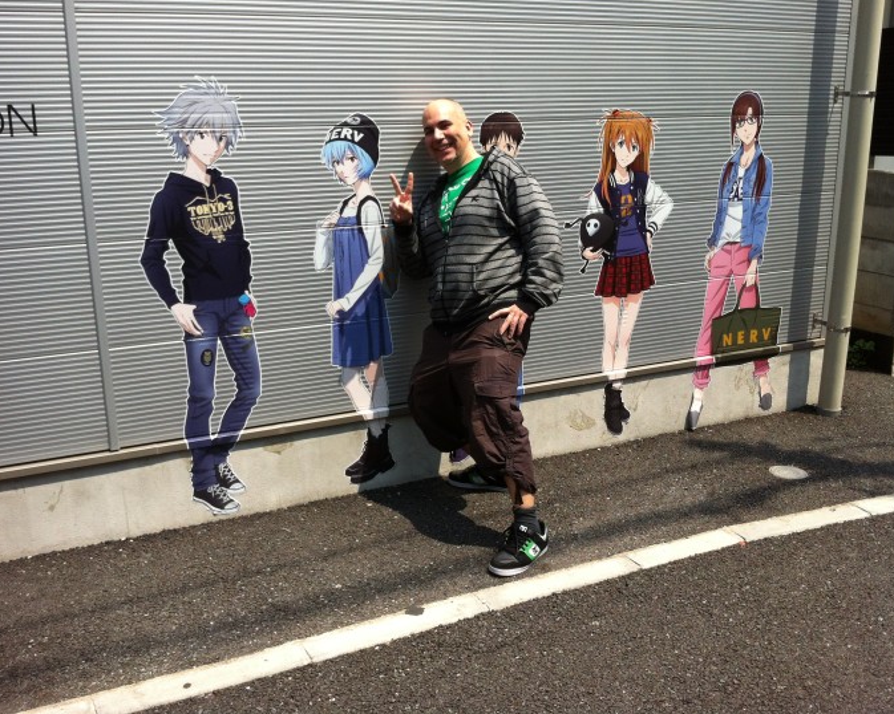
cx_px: 438
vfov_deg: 40.1
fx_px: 979
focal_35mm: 37
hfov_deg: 49.1
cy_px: 354
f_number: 2.8
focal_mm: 3.85
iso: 80
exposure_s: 1/943
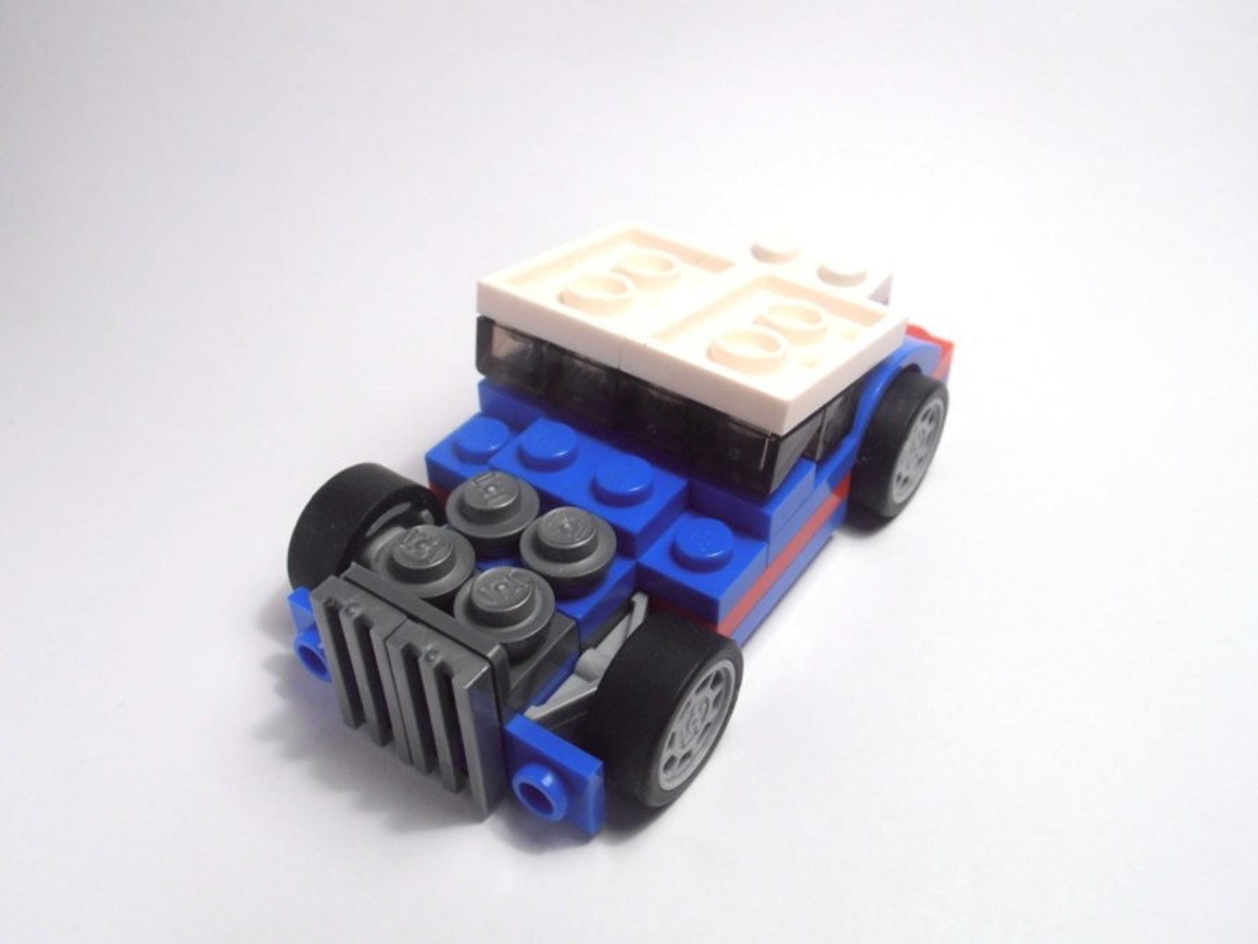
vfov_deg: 38.7
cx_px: 629
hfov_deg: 50.1
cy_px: 472
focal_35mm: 37
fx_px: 1345
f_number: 3.9
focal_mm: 6.61
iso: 80
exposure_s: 1/80
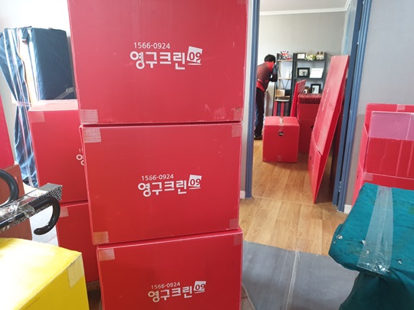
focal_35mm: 26
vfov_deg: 53.1
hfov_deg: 67.3
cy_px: 155
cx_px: 207
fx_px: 311
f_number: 1.5
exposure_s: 1/40
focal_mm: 4.3
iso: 250
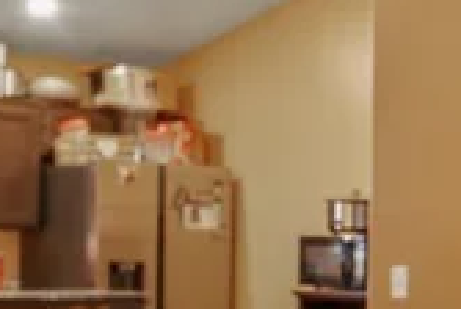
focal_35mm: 98
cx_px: 577
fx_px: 1257
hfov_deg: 19.4
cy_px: 280
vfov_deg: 13.9
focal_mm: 16
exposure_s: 1/1.25
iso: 500
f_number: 10
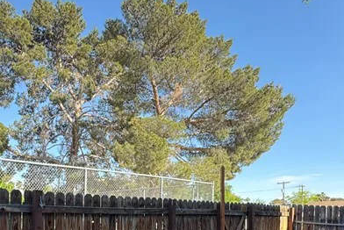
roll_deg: -0.9
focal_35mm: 38
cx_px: 154
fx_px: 363
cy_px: 241
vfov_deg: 31.8
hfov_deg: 50.6
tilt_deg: -3.5
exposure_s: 1/226
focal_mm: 2.22
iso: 40
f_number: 2.2
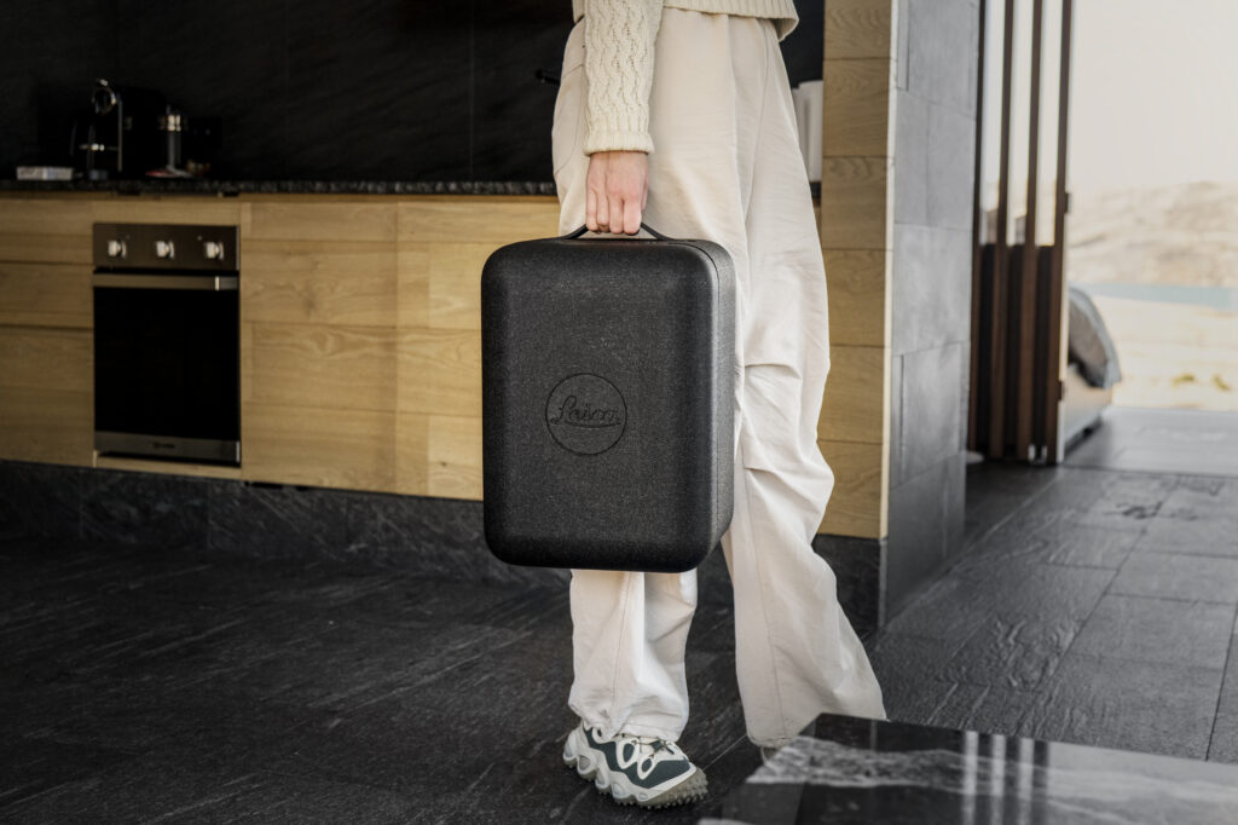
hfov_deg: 57.2
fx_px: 1134
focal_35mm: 33
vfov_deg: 39.9
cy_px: 412
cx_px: 619
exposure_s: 1/250
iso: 320
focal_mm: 33
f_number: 3.1
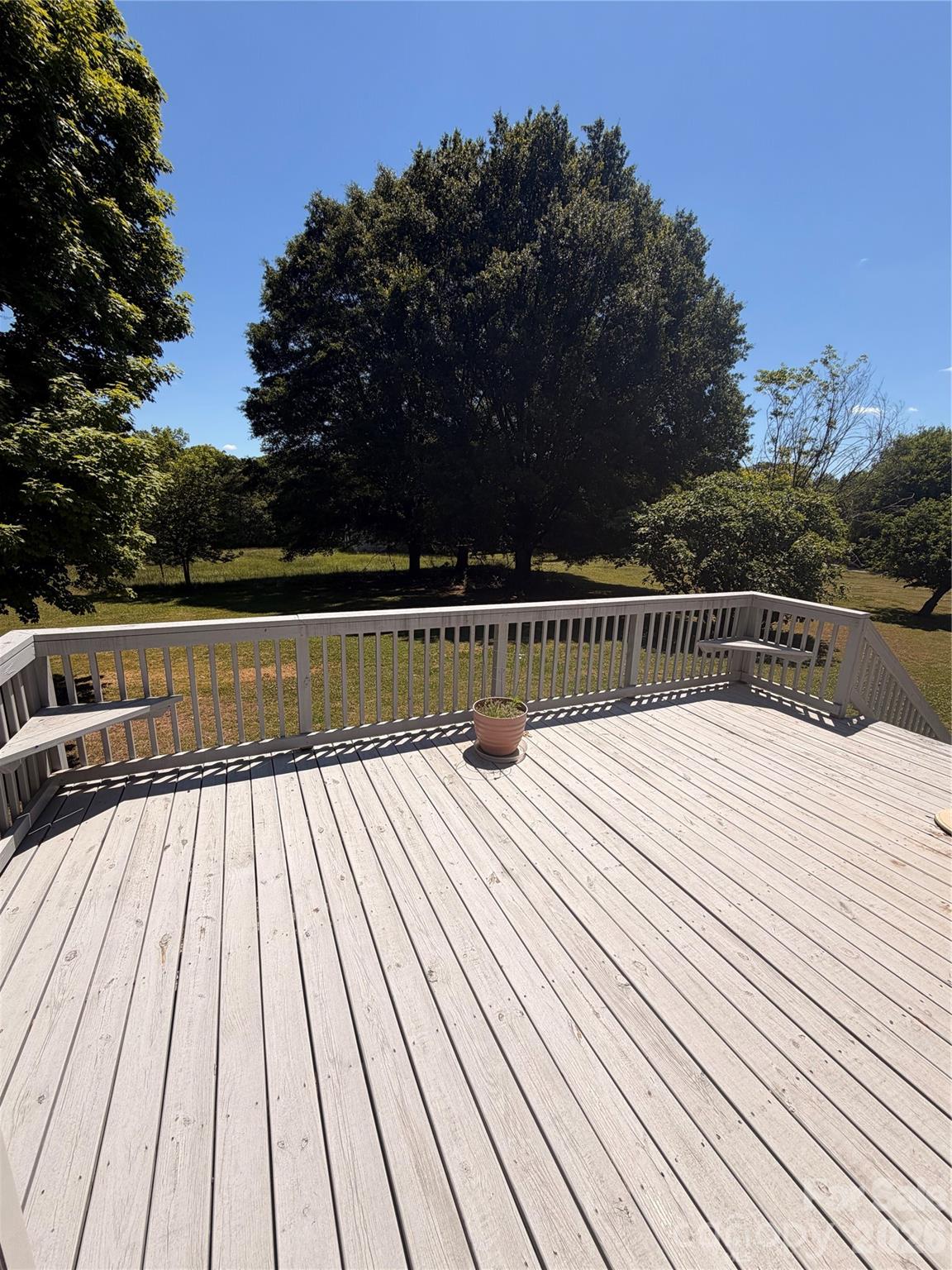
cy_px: 635
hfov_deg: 85.7
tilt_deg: -13.9
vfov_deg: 102.1
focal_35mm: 14
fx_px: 513
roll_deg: -1.9
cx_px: 476
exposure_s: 1/1167
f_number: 2.2
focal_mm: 2.22
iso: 20
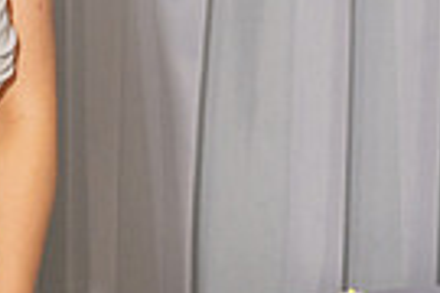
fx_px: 5011
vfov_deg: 3.4
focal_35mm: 410
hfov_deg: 5.0
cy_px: 277
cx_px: -381
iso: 640
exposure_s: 1/160
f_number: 8
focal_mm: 70
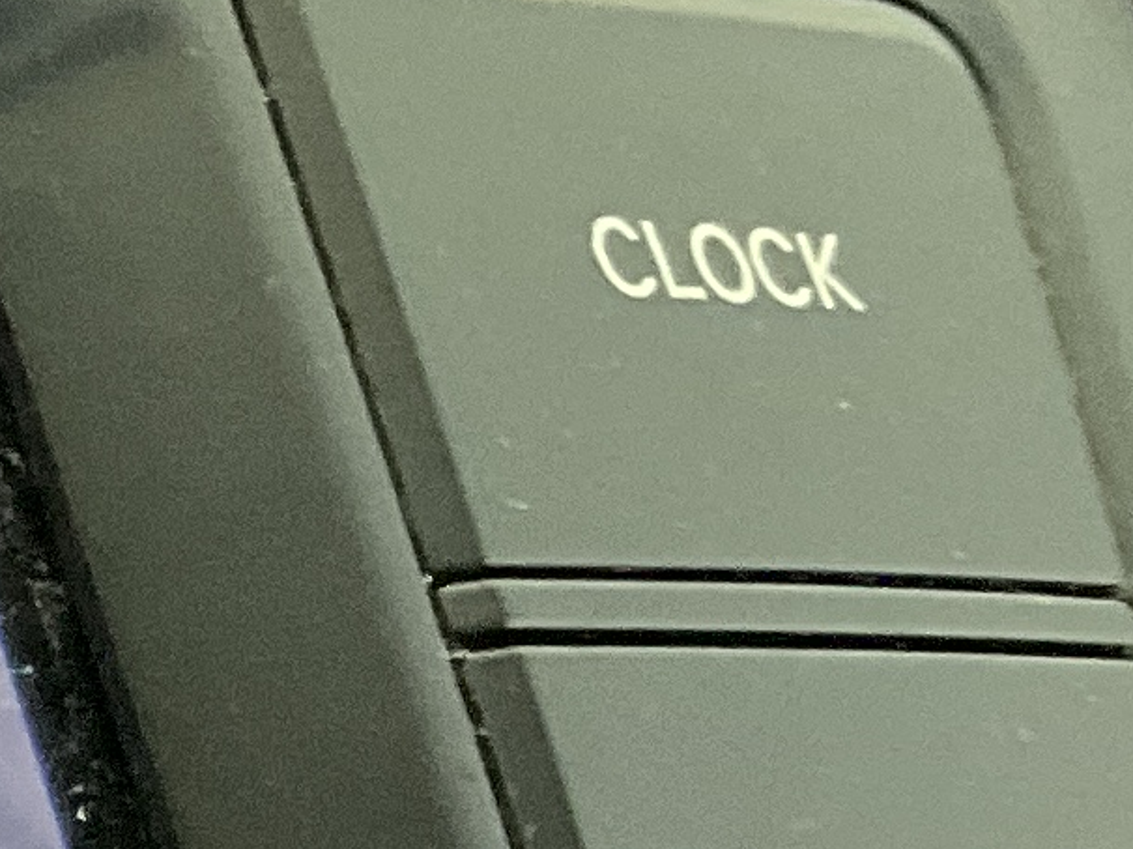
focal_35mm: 193
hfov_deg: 8.8
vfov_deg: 7.6
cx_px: -1991
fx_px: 6314
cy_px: 959
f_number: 1.8
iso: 80
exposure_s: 1/60
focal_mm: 3
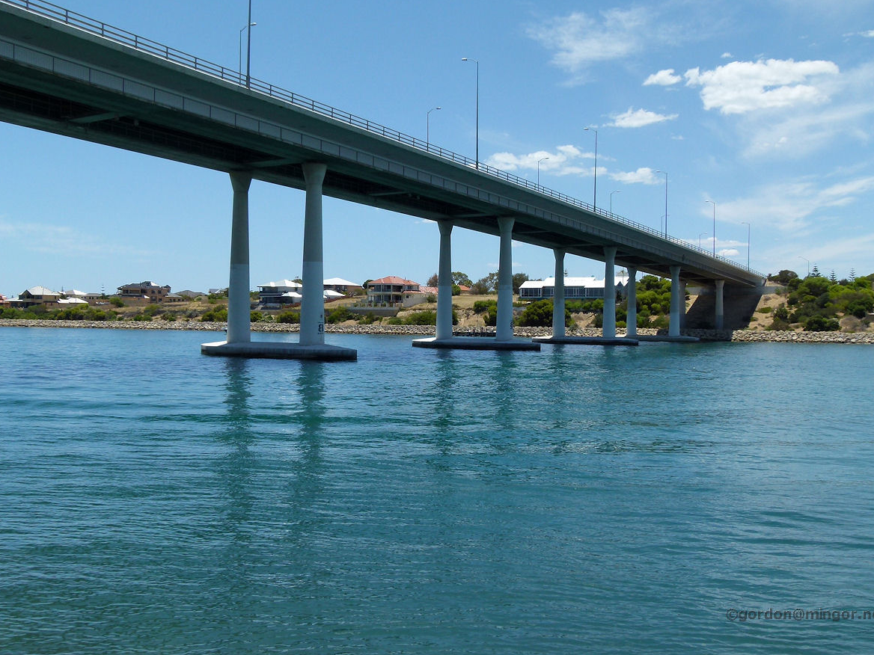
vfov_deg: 37.7
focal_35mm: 38
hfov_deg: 49.0
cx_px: 444
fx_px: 959
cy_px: 322
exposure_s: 1/1000
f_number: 4
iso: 100
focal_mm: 6.7
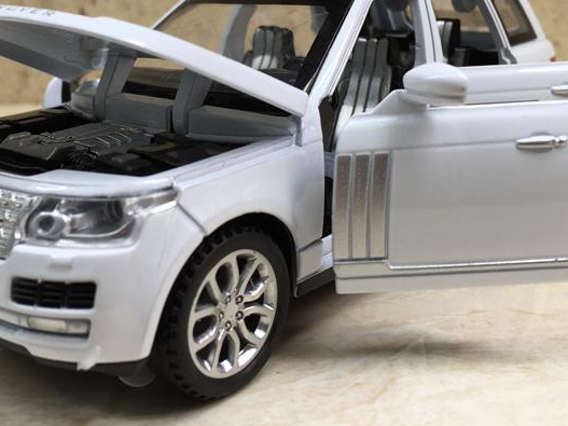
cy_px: 114
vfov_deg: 32.3
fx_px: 722
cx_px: 262
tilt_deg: -10.8
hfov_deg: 42.9
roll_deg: +0.2
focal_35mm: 44
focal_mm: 4.15
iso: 32
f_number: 2.2
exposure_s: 1/110
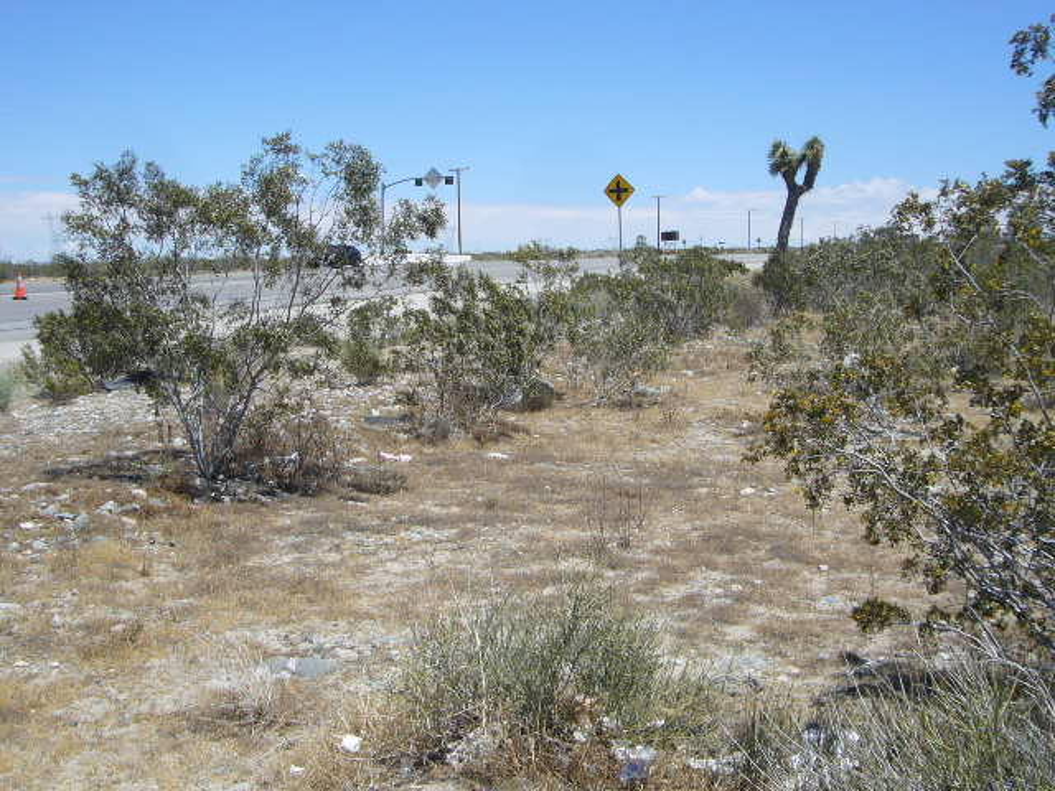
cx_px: 528
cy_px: 396
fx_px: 1402
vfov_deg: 31.5
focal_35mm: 46
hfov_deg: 41.2
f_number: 6.3
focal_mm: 5.4
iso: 80
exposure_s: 1/500
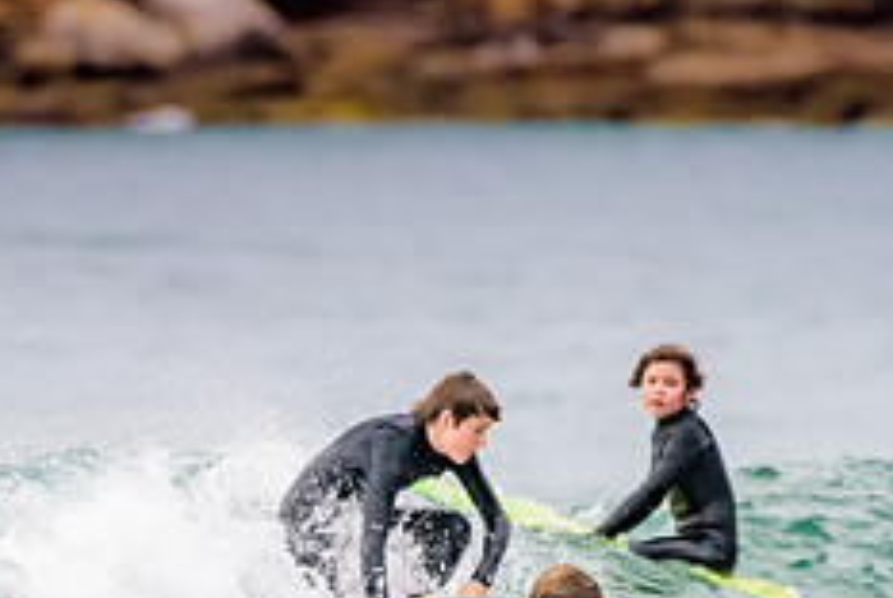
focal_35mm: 1525
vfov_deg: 0.9
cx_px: -44
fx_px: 37876
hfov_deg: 1.4
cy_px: 667
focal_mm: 500
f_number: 5.6
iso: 900
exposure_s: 1/800
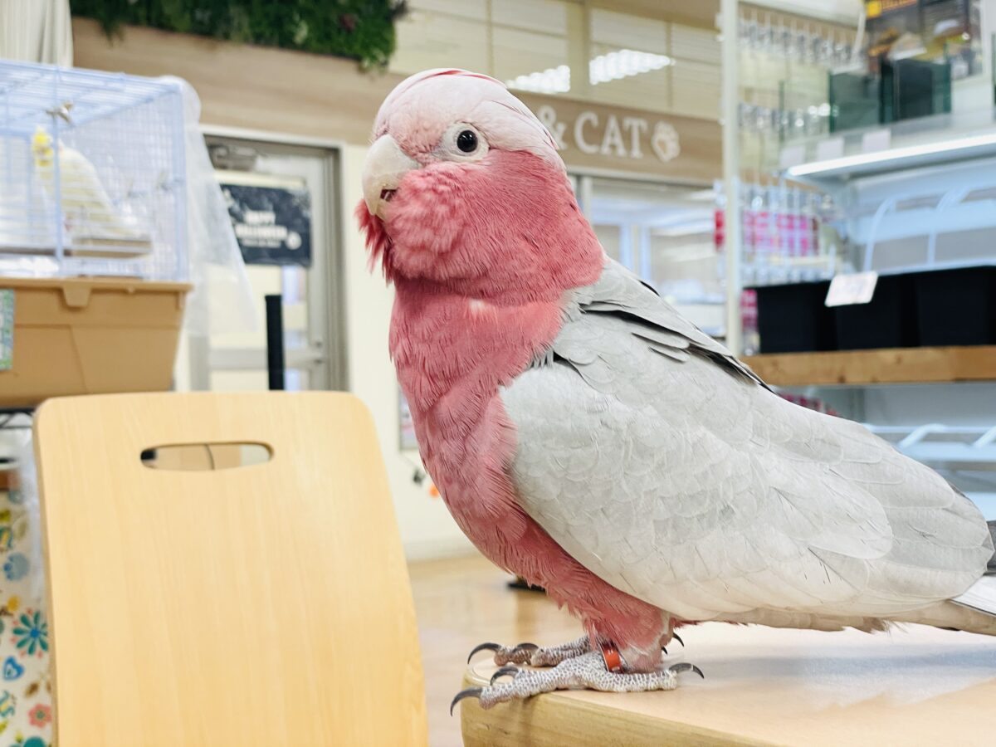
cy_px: 374
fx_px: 1496
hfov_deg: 36.8
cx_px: 498
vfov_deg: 28.0
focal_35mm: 52
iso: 100
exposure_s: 1/99
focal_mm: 6
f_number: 2
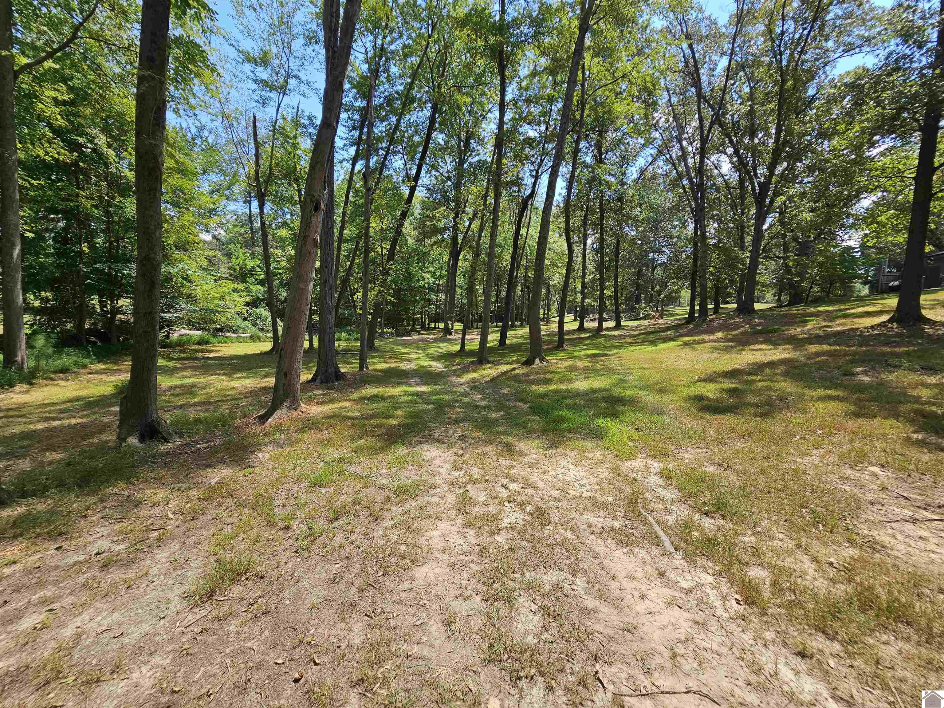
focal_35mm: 13
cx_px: 472
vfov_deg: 89.9
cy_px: 354
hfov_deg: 106.2
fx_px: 355
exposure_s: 1/947
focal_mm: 2.2
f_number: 2.2
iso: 50
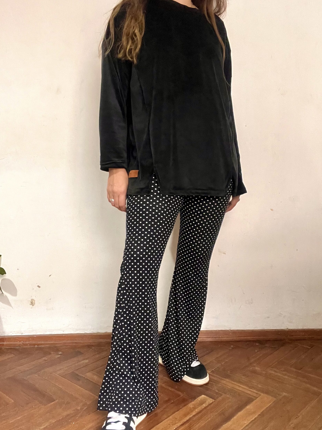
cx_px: 165
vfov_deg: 58.3
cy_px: 217
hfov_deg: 45.4
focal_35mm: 31
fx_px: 384
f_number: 2.2
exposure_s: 1/31
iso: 400
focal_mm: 2.71
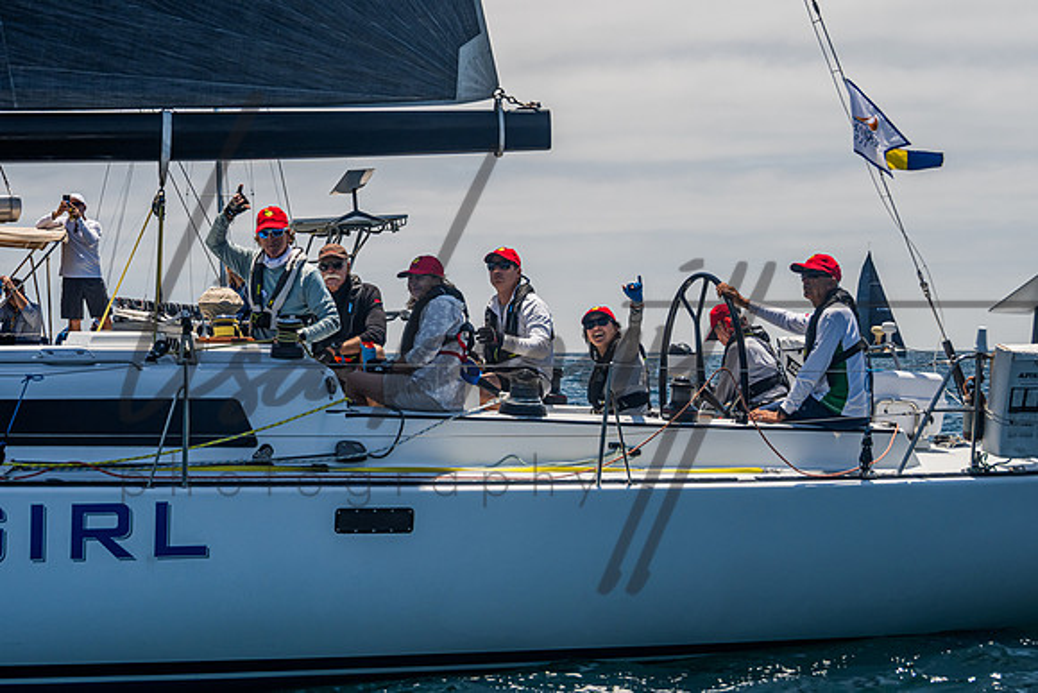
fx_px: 3530
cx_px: 409
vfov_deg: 11.2
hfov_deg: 16.7
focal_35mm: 122
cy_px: 295
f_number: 8
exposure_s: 1/1600
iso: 320
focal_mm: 89
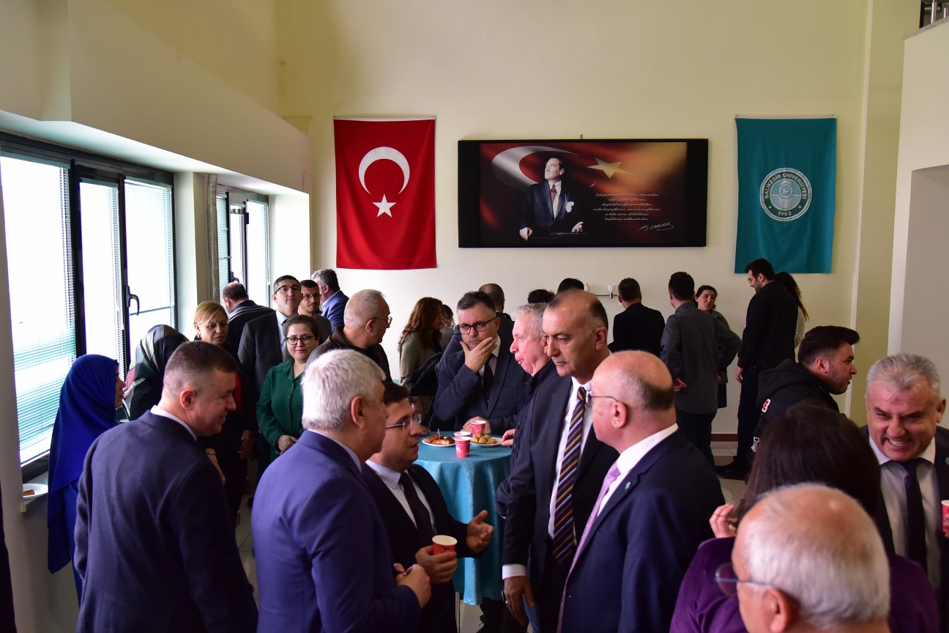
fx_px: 923
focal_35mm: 35
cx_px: 421
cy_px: 350
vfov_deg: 37.8
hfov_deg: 54.3
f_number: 4
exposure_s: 1/250
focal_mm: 28
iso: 2500
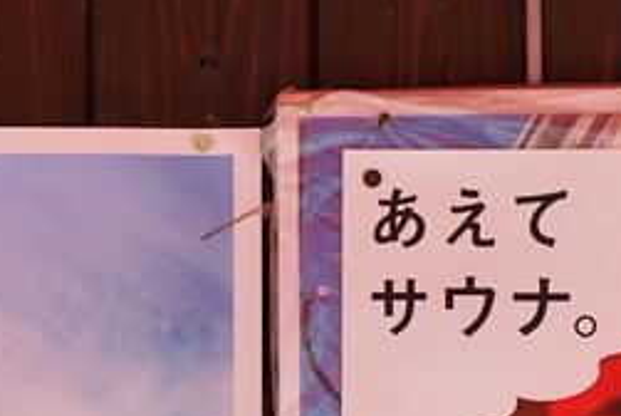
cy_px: 847
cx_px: 359
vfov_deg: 7.9
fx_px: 2884
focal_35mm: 167
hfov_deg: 12.3
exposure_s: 1/160
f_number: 6.3
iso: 100
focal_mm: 35
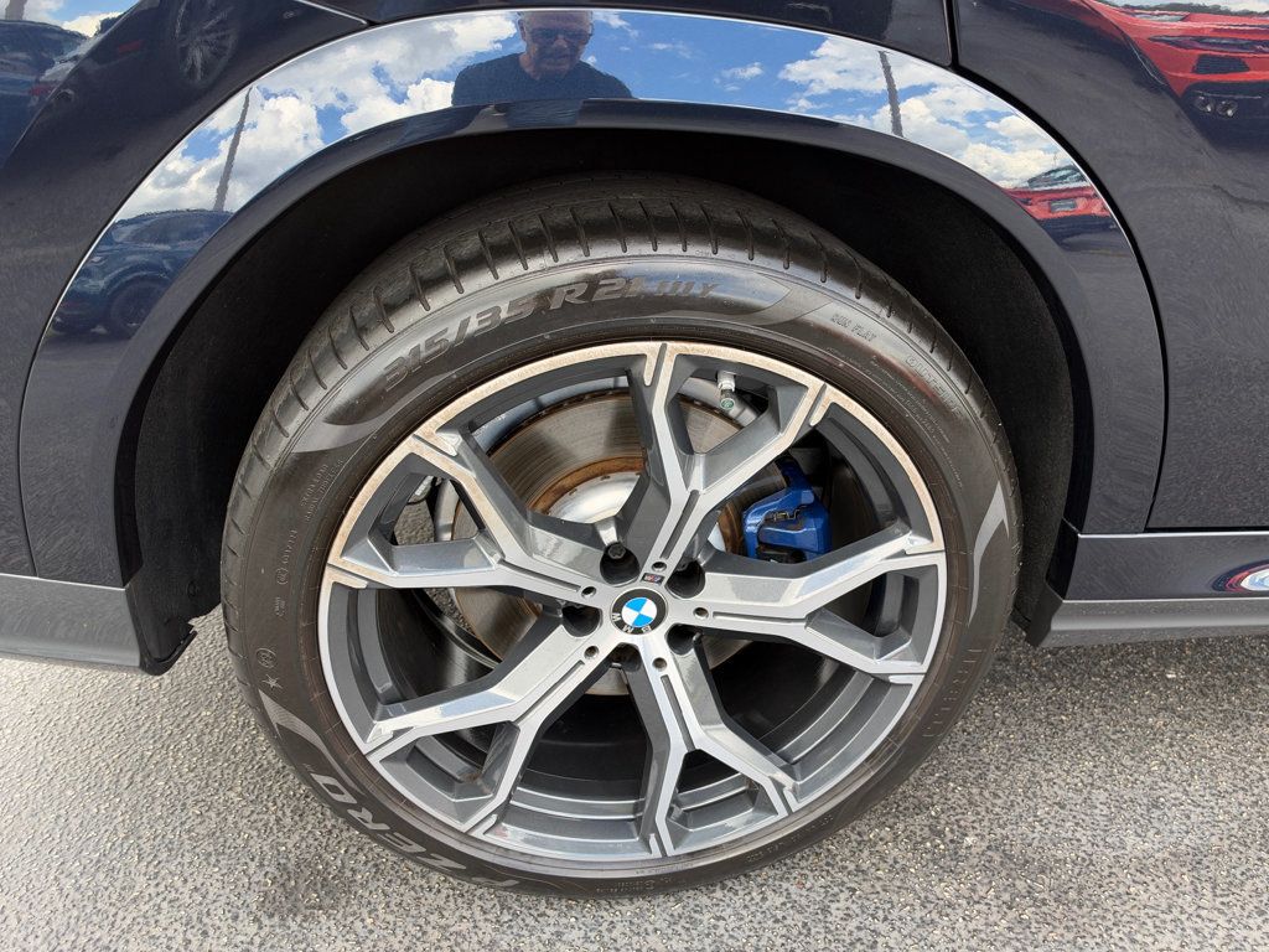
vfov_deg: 56.8
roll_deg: -0.9
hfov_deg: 71.6
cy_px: 476
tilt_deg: -27.7
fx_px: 880
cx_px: 634
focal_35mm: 24
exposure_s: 1/206
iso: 64
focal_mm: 6.93
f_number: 1.8
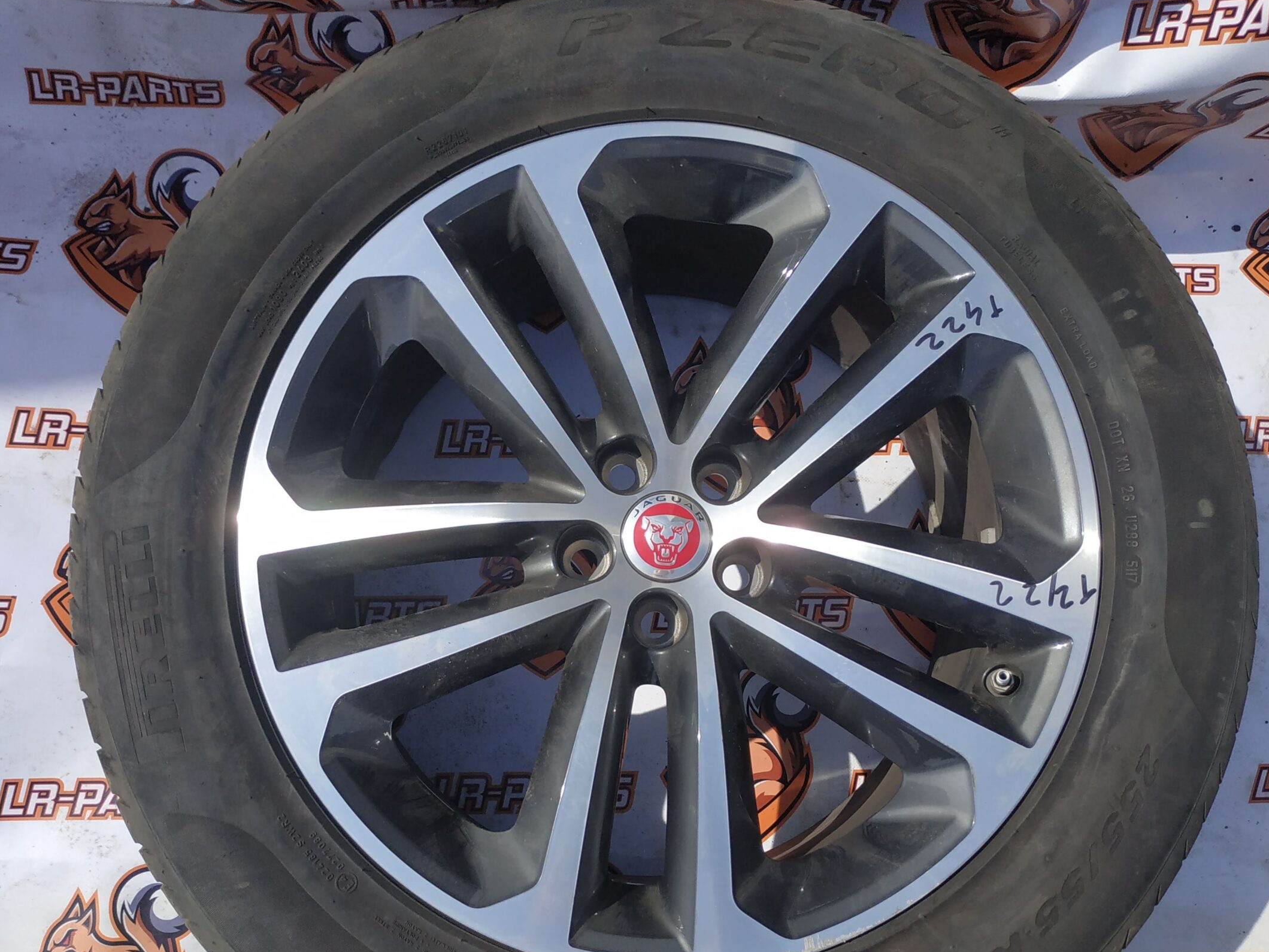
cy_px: 551
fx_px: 1063
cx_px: 622
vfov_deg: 48.0
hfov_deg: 61.7
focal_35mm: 29
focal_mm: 3.94
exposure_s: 1/3374
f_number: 1.9
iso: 160
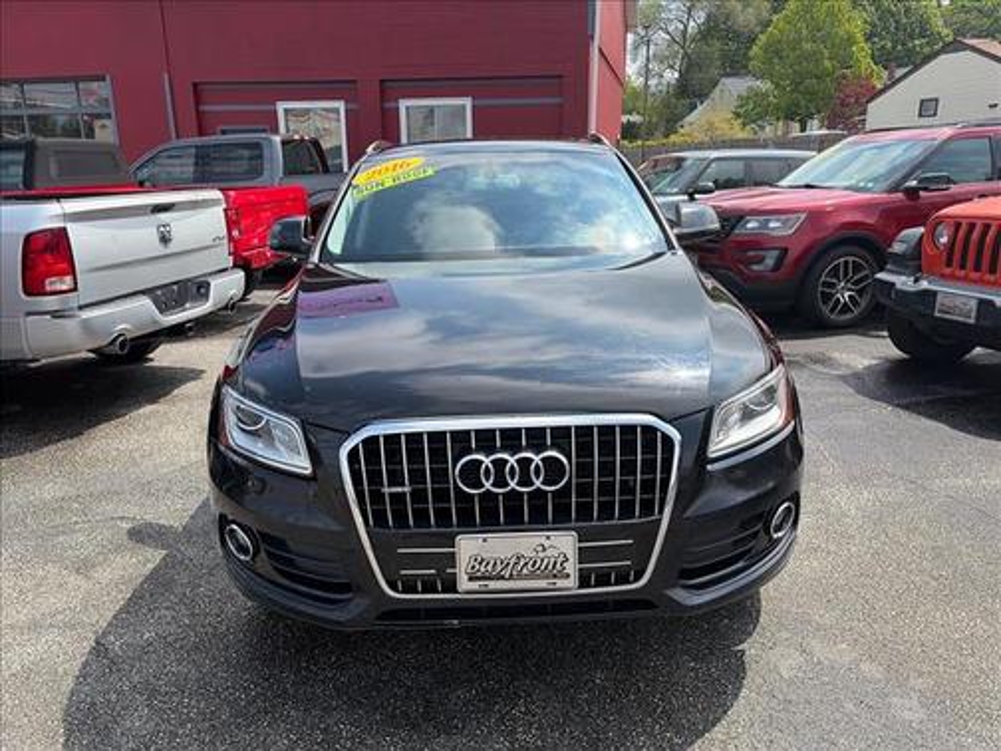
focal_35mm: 26
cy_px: 376
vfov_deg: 53.1
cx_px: 500
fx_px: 752
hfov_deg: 67.3
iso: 50
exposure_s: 1/2865
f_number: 1.6
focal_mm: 5.96
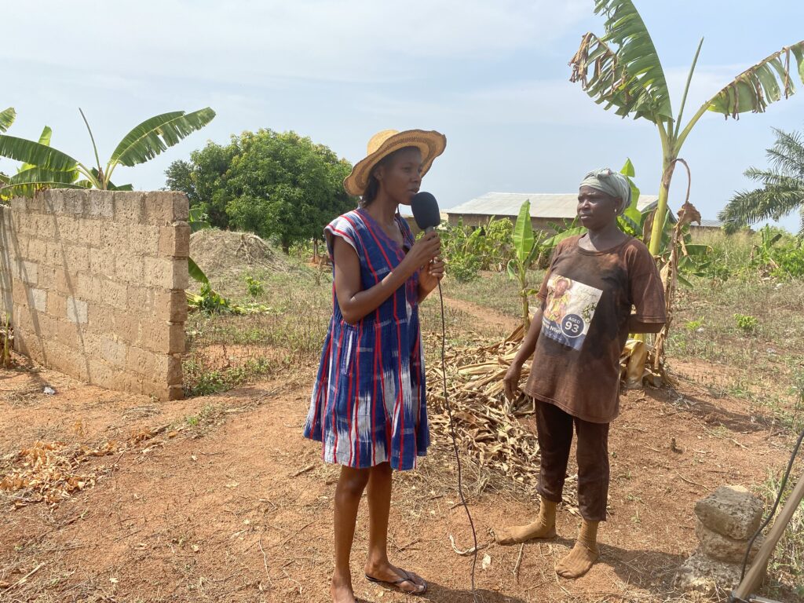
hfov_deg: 67.3
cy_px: 302
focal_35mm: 26
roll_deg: -3.0
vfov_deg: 53.1
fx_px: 604
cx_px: 402
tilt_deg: -8.7
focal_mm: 4.25
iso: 32
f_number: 1.8
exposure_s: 1/3040
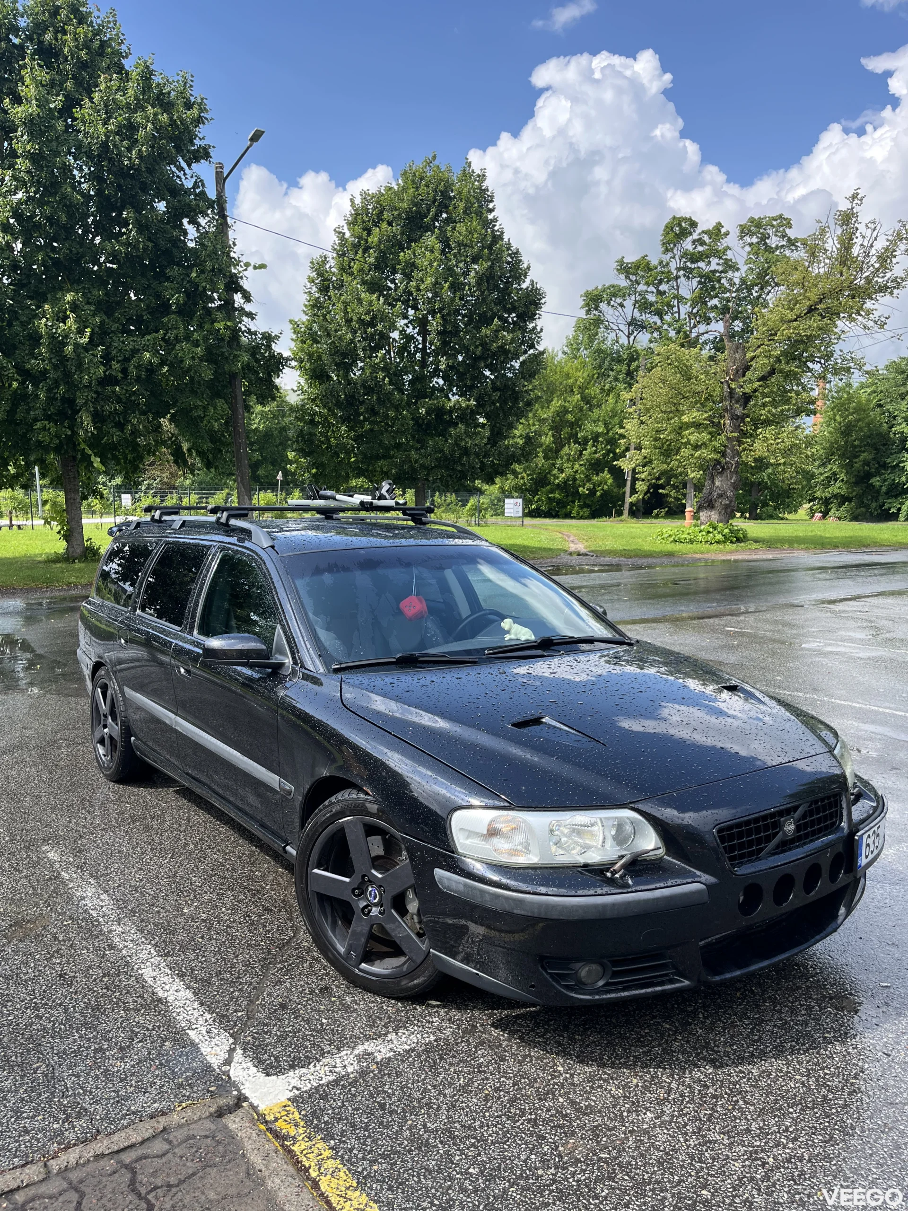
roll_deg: -0.8
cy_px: 606
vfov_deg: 67.3
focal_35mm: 26
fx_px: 909
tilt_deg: -8.9
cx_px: 454
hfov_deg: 53.1
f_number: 1.6
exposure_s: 1/1441
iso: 50
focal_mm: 5.1
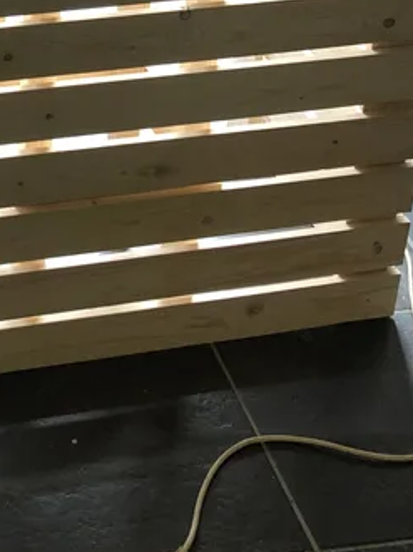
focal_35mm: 87
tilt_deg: -24.4
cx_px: -90
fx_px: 1386
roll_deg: -0.3
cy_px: -80
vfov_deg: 21.2
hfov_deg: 16.2
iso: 25
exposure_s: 1/33
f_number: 1.8
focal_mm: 3.99
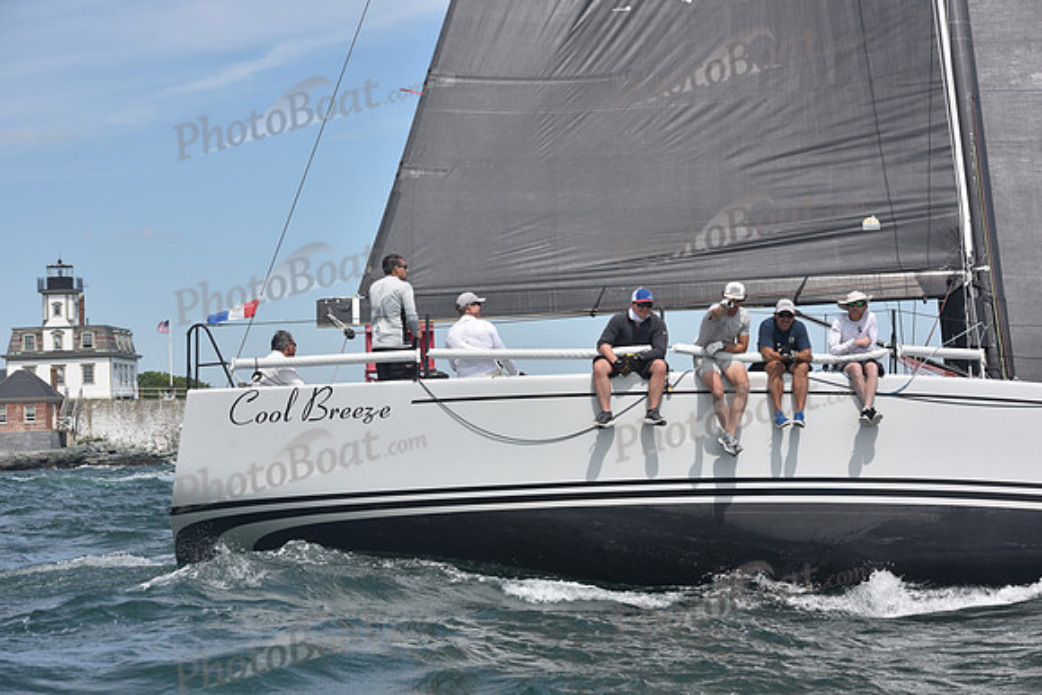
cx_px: 521
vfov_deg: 14.9
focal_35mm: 92
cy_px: 348
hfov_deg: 22.1
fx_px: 2663
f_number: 6.3
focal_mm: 92
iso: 320
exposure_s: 1/800
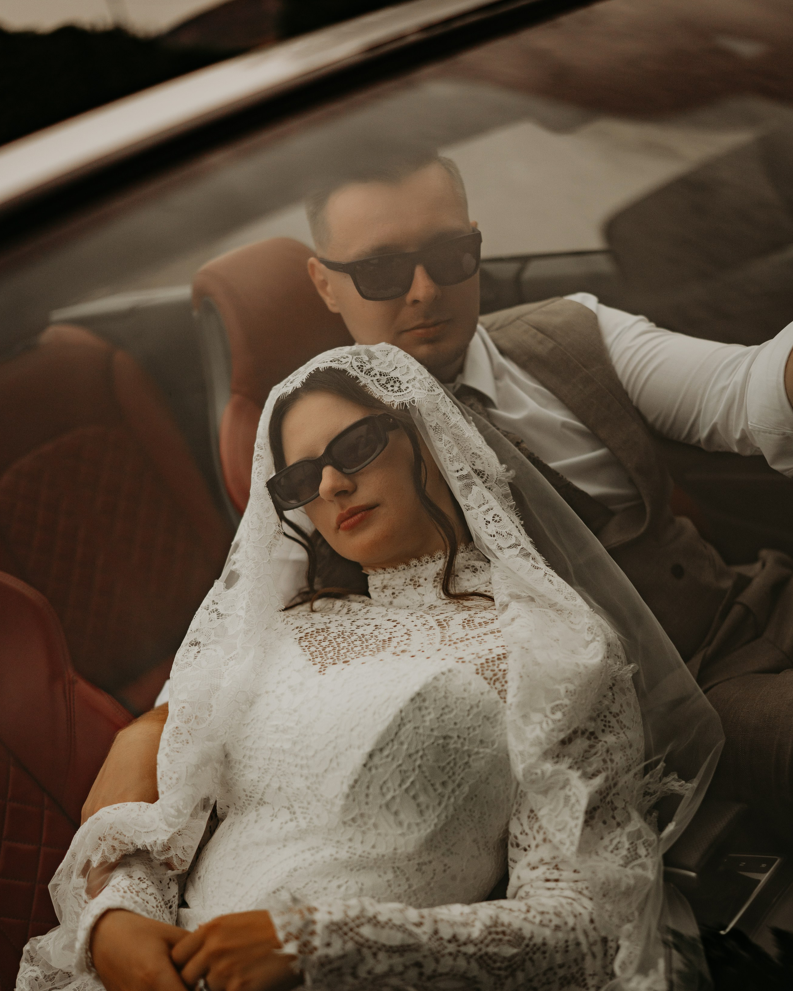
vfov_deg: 44.5
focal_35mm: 41
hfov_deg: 36.5
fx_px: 1203
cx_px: 404
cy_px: 596
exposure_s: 1/800
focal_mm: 35
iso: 320
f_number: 1.4
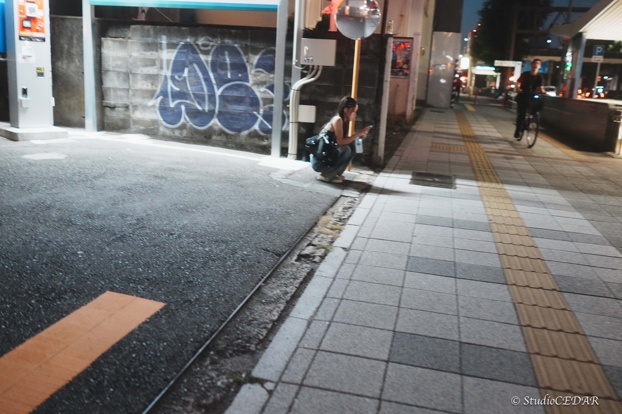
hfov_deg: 54.4
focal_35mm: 35
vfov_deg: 37.9
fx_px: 605
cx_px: 311
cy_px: 207
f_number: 2
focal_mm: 35
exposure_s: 1/125
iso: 5000
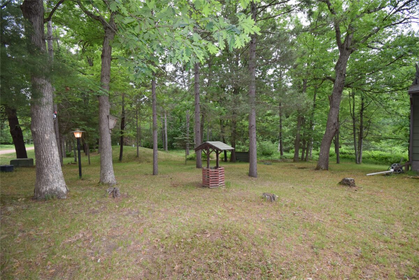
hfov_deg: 100.4
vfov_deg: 77.3
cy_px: 140
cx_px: 210
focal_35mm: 15
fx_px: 175
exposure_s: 1/200
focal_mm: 10
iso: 320
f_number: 6.3
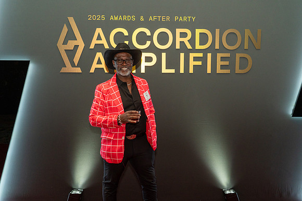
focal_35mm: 31
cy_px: 100
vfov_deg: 42.3
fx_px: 260
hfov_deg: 60.3
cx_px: 151
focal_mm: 31
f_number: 6.3
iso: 1600
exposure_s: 1/125
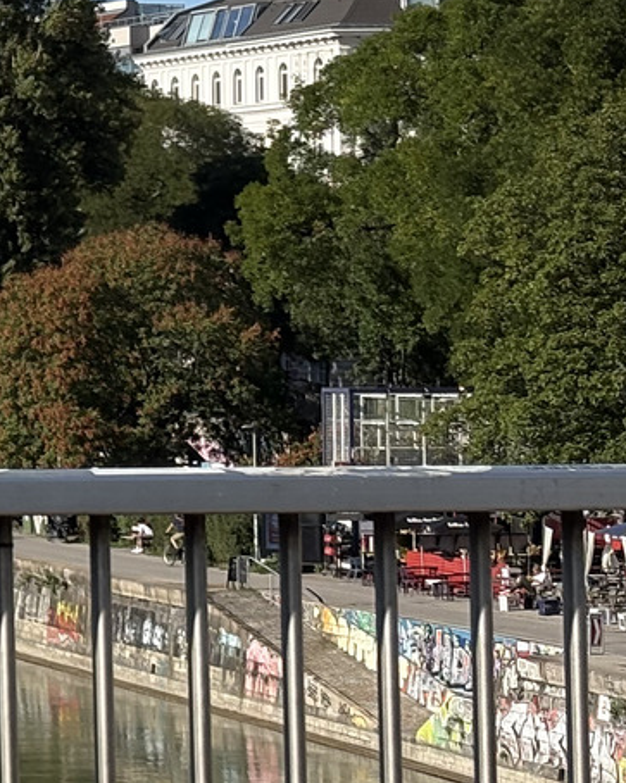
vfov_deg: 10.7
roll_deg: +0.8
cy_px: 114
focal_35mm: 179
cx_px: -678
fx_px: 4147
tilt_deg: +3.1
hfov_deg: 8.2
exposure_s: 1/3448
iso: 32
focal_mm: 5.96
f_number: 1.6
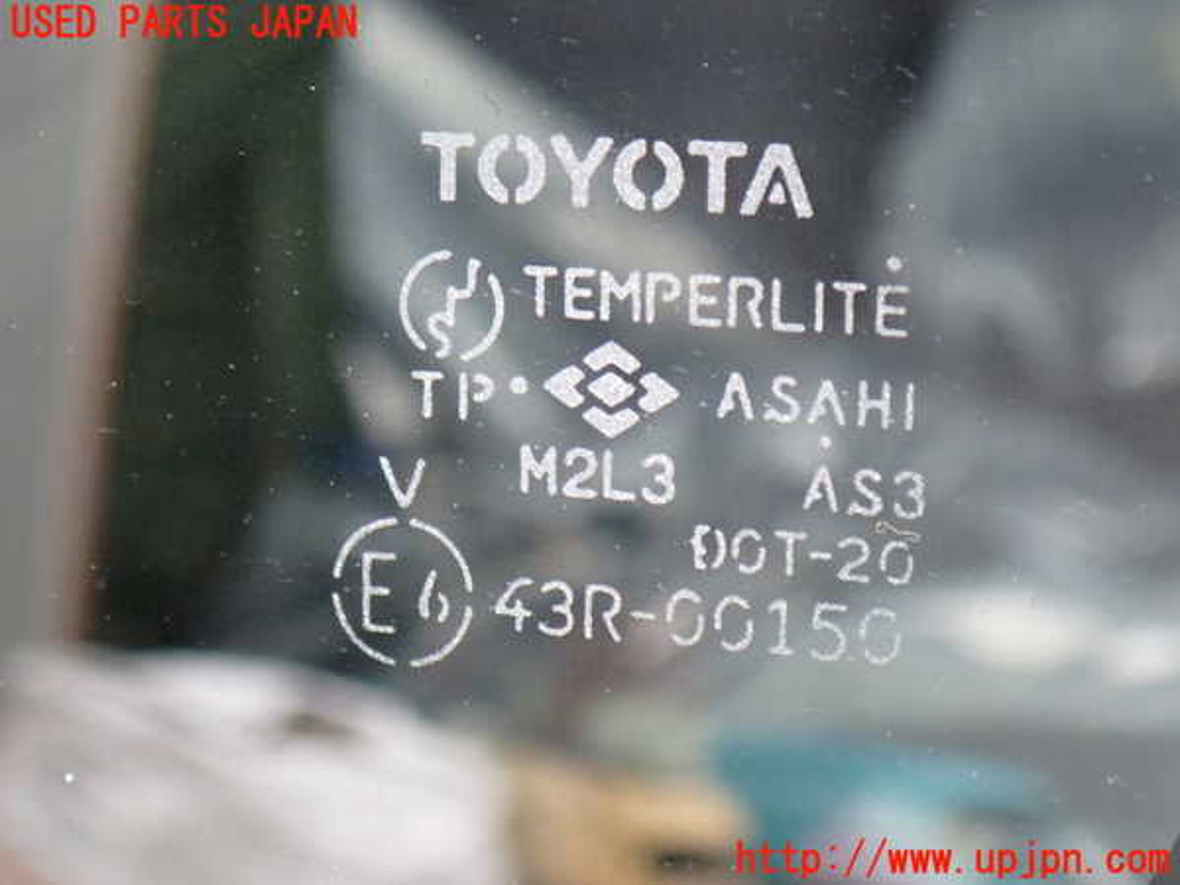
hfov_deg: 19.6
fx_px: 3409
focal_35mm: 100
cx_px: 590
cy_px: 442
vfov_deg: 14.8
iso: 800
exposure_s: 1/80
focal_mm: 18
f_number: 4.9
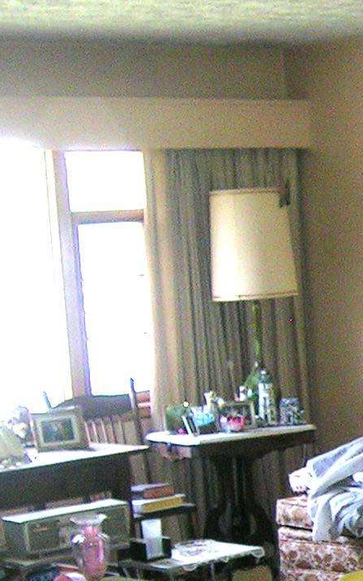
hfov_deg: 11.6
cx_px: 617
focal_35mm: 106
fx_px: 1678
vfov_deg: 19.2
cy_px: 540
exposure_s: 1/60.1
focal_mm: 5.4
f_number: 2.8
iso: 68
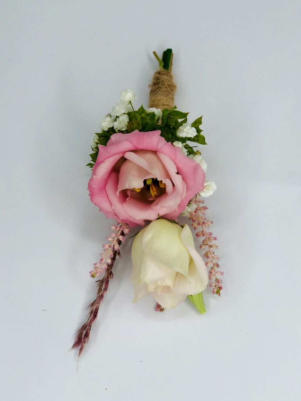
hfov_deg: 28.1
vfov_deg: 36.8
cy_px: 200
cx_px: 150
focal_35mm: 52
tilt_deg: -66.3
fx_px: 602
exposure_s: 1/190
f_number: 2.4
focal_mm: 6
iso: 16
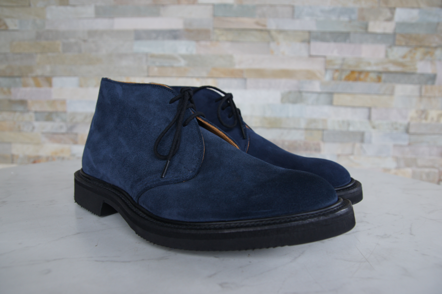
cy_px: 147
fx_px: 313
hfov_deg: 70.5
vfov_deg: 50.4
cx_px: 221
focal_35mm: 26
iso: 200
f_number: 4.5
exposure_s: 1/40
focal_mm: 17
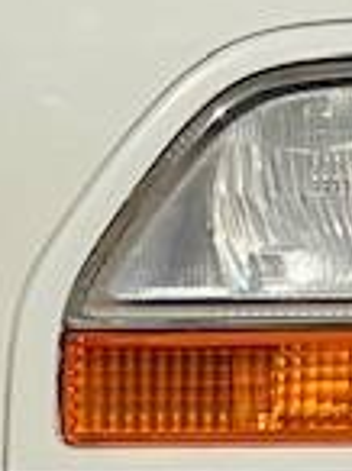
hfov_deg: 2.6
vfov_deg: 3.5
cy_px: 135
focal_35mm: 563
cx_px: -594
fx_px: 7656
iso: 20
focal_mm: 7.5
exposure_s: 1/3215
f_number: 2.2
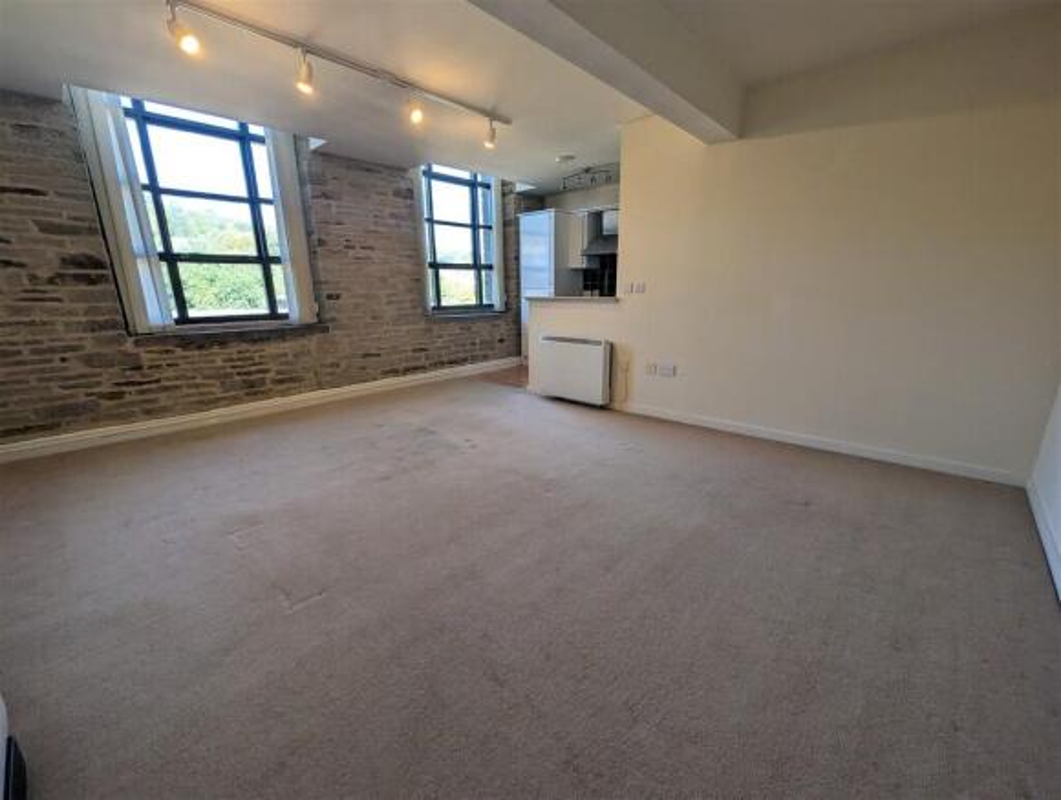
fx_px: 399
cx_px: 530
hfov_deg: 106.1
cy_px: 400
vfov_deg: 90.1
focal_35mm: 13
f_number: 2.2
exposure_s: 1/95.6
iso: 59
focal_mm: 1.95
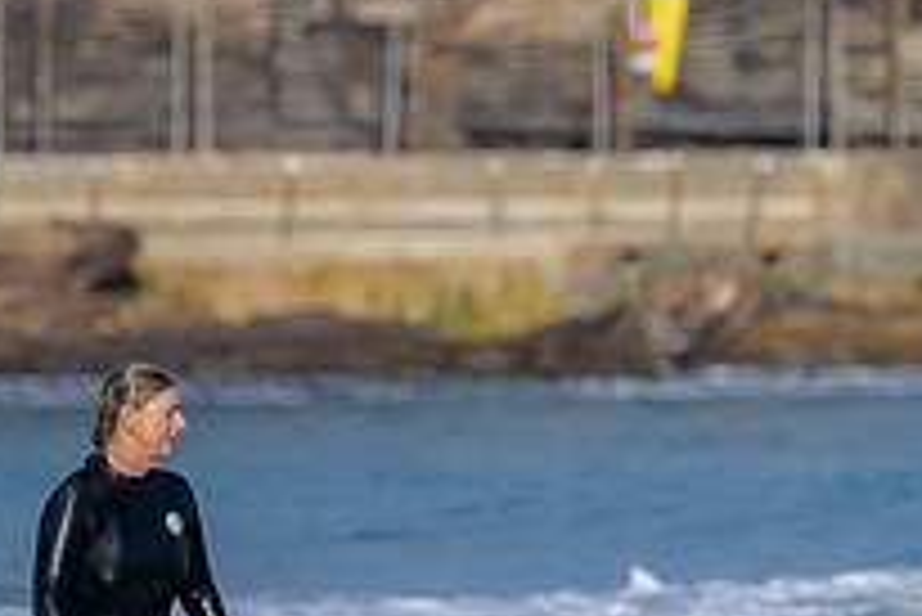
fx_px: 55742
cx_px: 398
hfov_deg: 0.9
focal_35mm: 2175
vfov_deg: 0.6
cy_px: 480
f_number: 8
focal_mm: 560
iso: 220
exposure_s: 1/1600
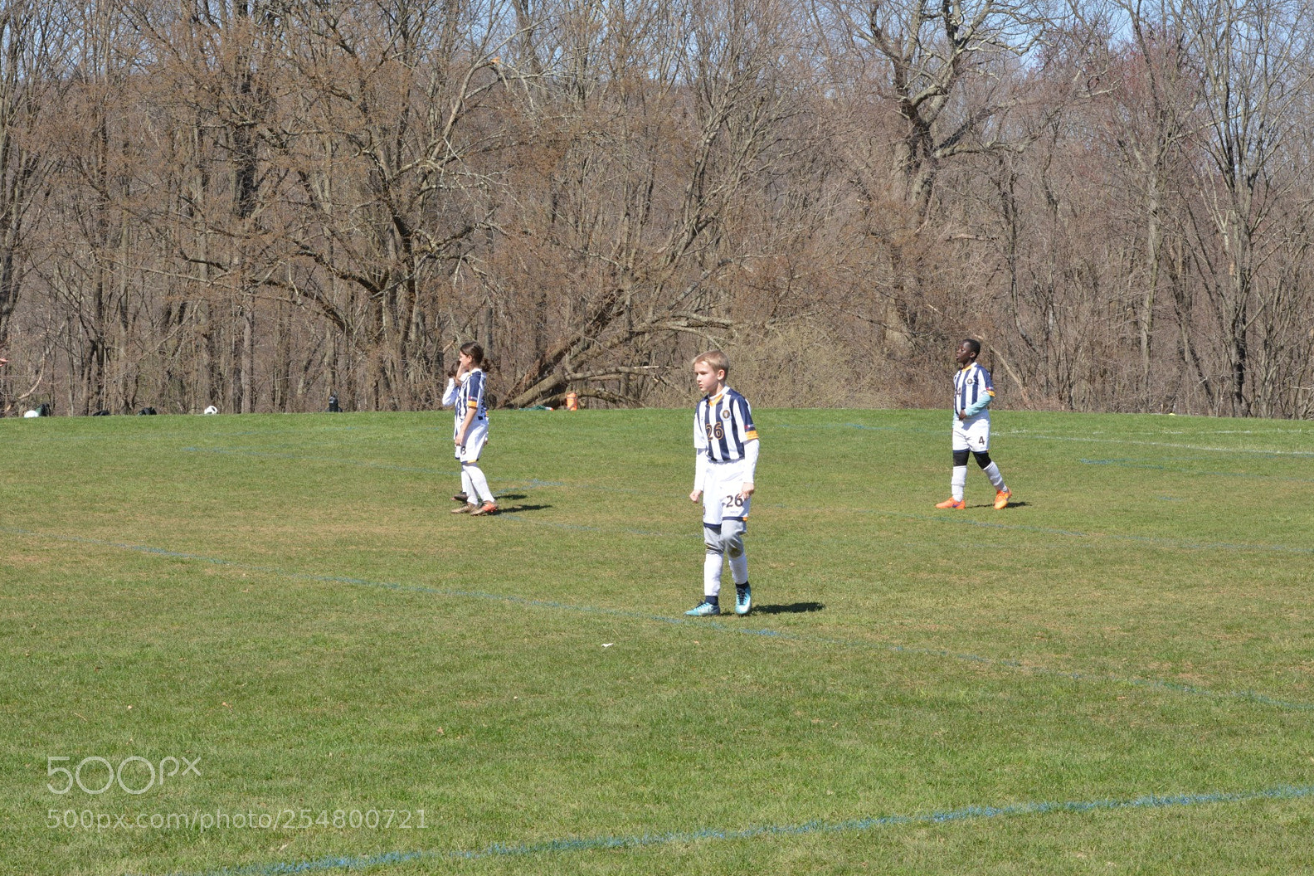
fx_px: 3613
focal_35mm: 99
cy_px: 442
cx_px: 659
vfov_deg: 13.8
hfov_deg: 20.6
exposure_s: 1/160
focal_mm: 98
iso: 800
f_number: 22
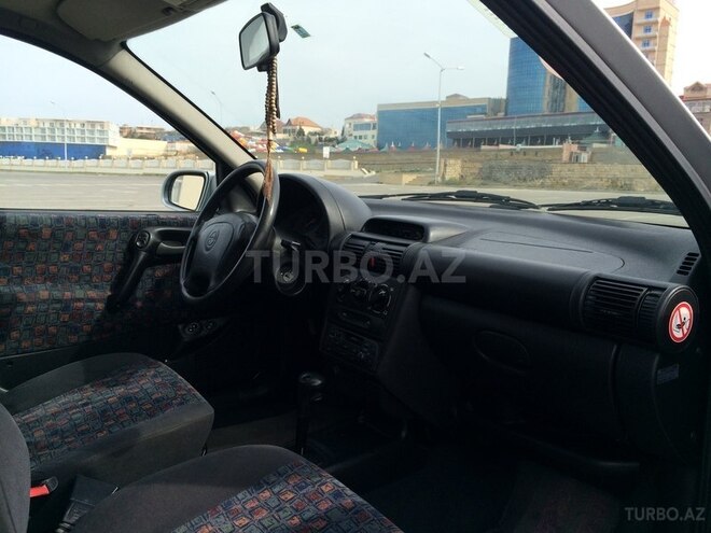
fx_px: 596
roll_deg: -0.9
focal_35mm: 29
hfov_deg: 61.7
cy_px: 266
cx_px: 356
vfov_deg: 48.2
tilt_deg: -8.8
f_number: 2.2
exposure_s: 1/855
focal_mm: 4.15
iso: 32
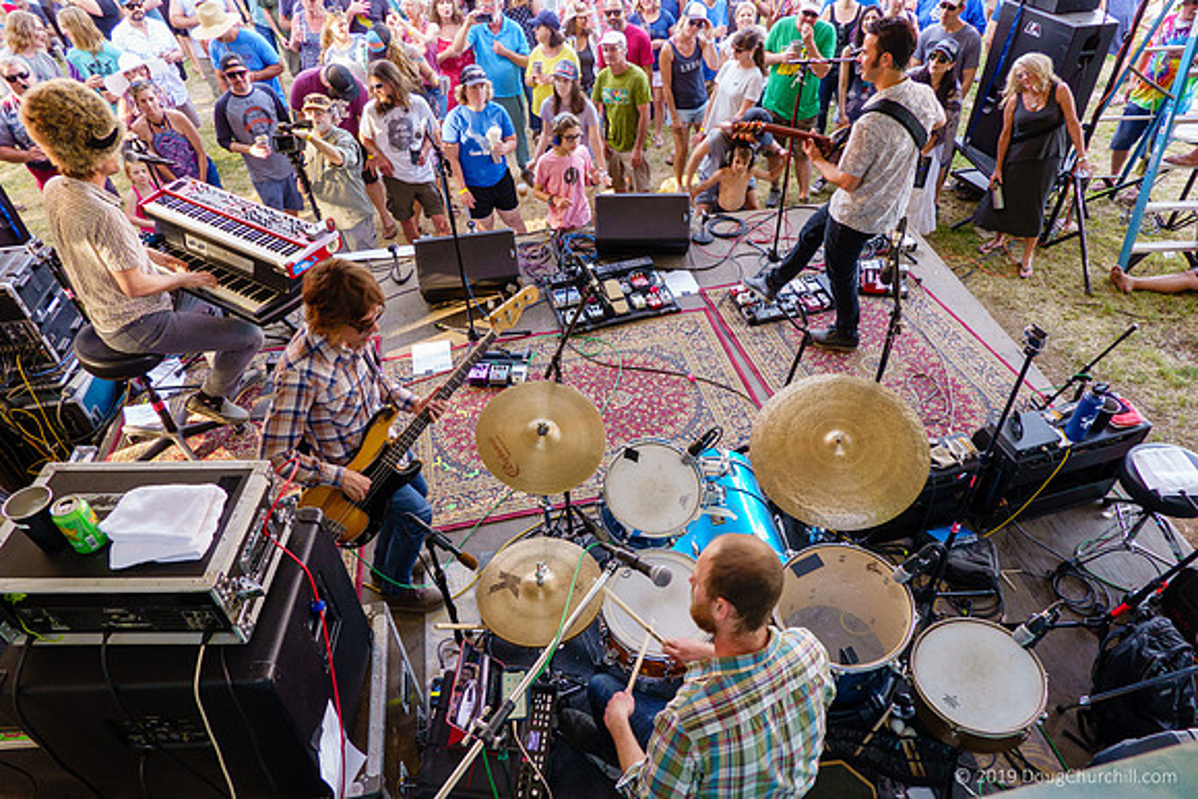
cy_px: 400
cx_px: 599
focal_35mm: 24
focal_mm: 9
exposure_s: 1/30
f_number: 4.5
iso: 250
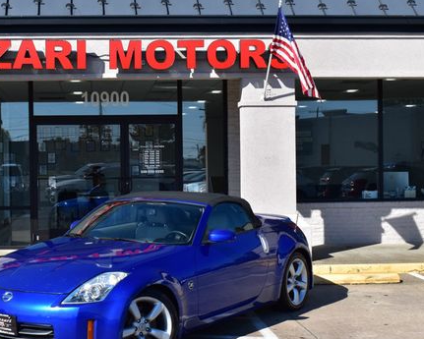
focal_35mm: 65
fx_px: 812
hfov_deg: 29.1
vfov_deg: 23.6
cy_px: 180
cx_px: 146
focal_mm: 31
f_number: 11
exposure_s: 1/500
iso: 360
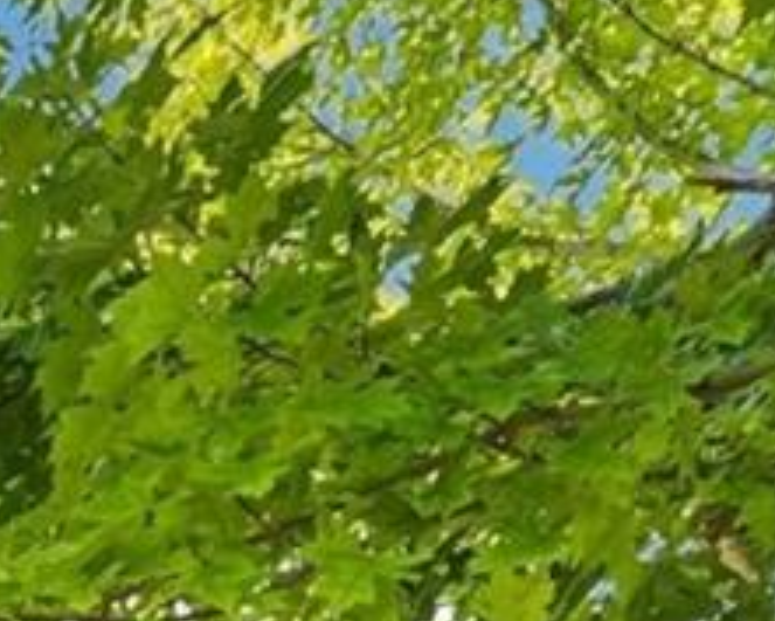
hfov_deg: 14.4
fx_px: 2341
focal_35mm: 102
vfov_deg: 11.8
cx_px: -936
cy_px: 1575
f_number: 8
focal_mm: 10
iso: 800
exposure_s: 1/200
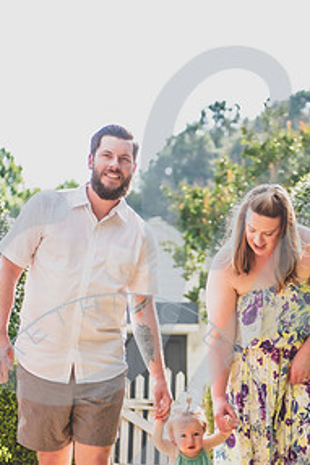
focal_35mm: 110
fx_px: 1419
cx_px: 195
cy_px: 320
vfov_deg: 18.5
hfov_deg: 12.5
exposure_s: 1/320
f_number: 2.8
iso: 100
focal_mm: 70
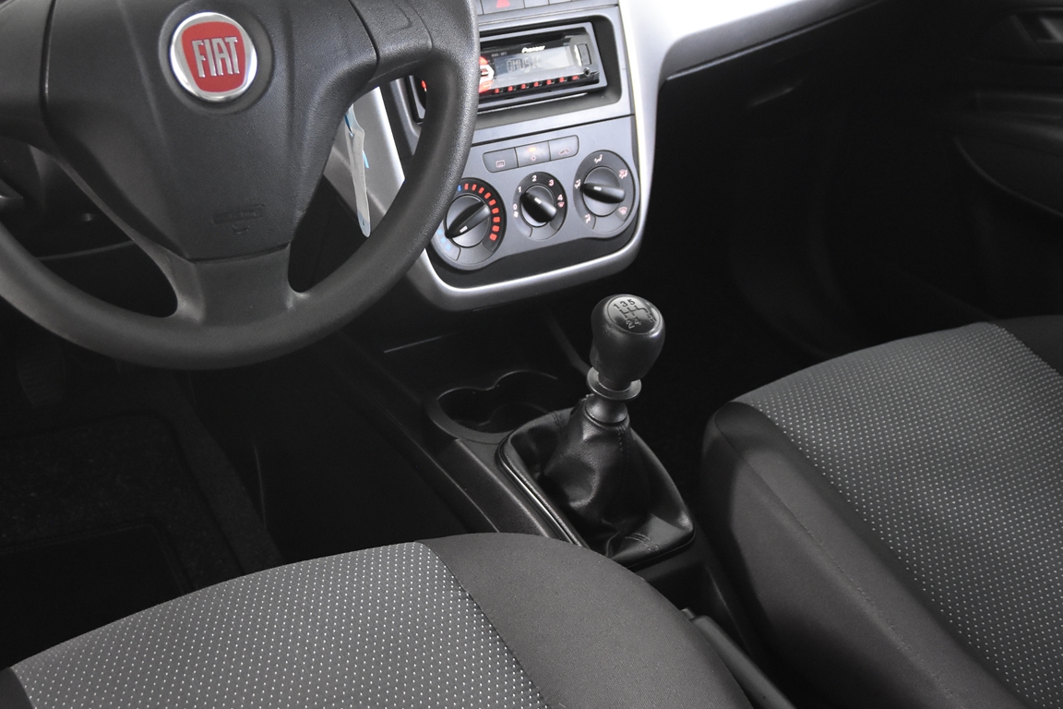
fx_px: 1624
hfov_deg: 35.5
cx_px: 274
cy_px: 267
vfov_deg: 24.6
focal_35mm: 55
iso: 2200
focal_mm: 22
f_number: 3
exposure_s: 1/30
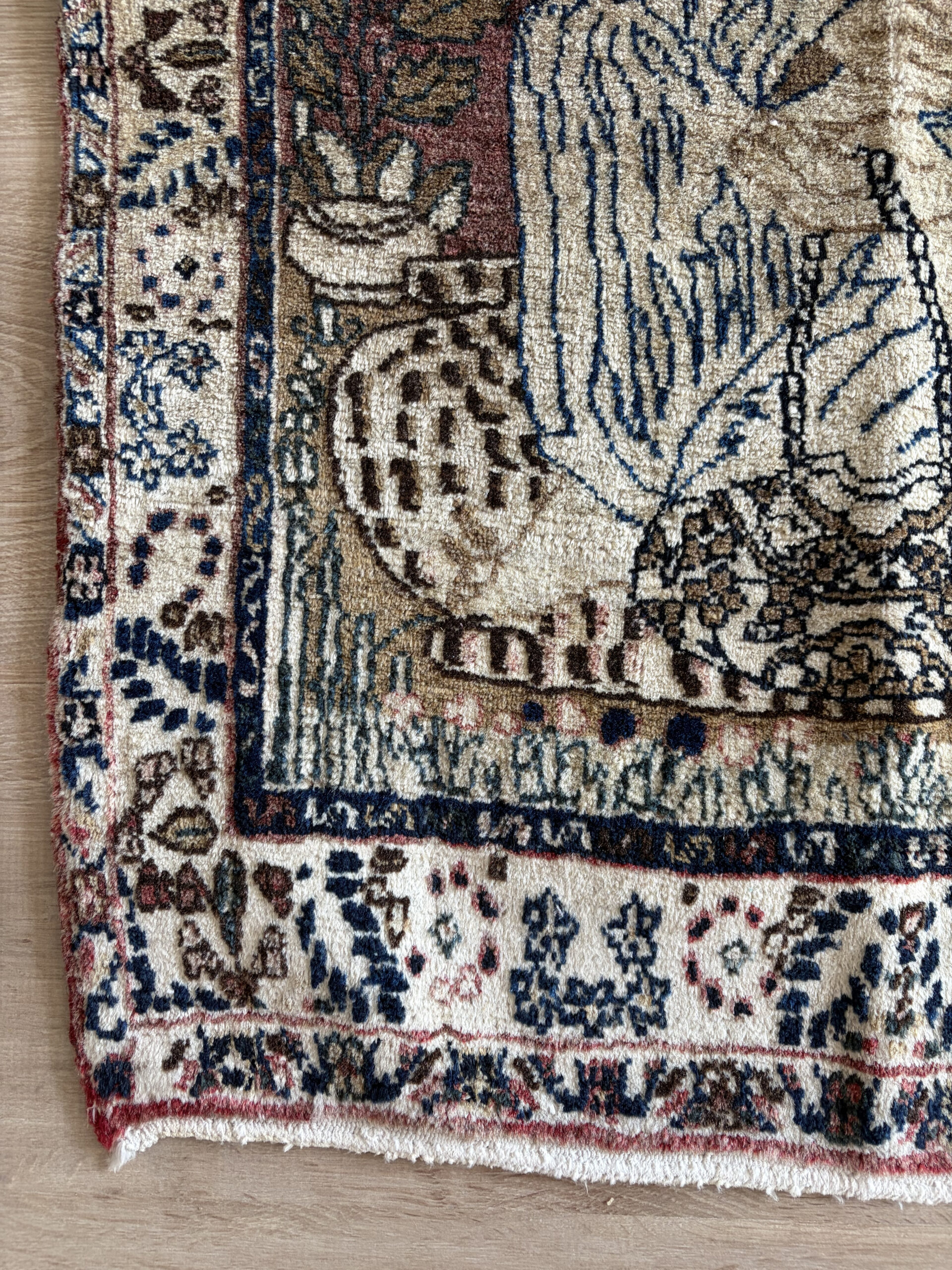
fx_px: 953
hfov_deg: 53.1
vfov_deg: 67.3
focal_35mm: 26
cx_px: 476
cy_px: 635
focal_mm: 5.96
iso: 125
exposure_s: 1/87
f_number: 1.6
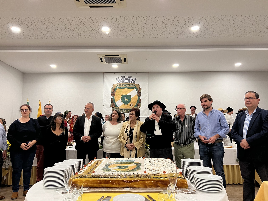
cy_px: 100
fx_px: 201
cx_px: 134
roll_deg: +1.0
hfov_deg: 67.3
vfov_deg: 53.1
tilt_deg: +8.3
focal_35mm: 26
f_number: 1.5
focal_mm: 5.7
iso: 160
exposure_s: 1/60
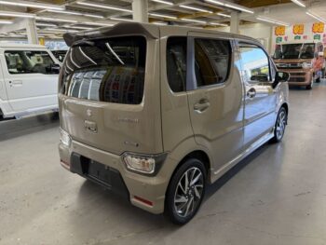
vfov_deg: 53.1
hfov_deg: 67.3
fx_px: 245
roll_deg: +1.8
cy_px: 122
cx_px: 163
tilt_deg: -12.4
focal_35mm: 26
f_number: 1.6
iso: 100
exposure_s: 1/100
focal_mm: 5.96
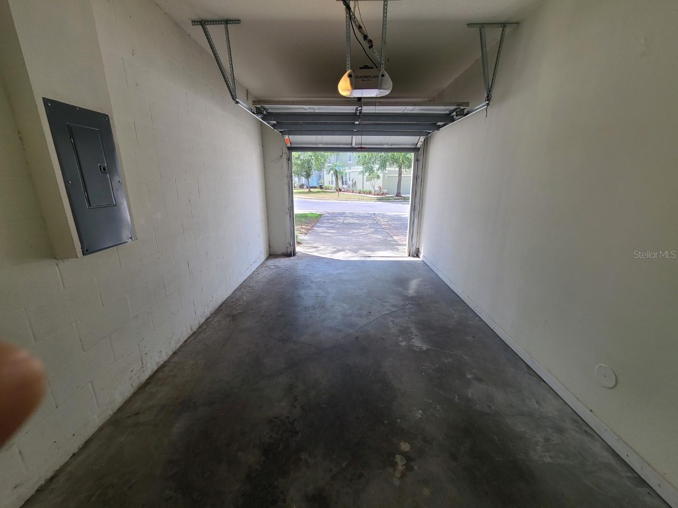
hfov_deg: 106.2
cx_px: 339
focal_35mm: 13
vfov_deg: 89.9
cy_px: 254
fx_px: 255
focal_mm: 2.2
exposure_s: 1/249
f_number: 2.2
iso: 50
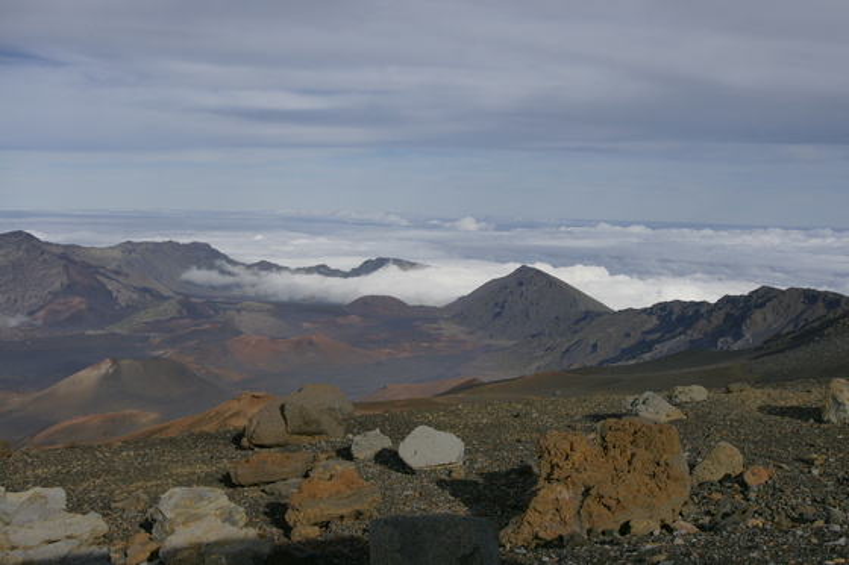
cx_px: 424
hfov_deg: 46.4
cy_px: 282
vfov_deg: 31.9
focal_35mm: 42
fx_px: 990
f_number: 9
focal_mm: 28
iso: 200
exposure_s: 1/1250
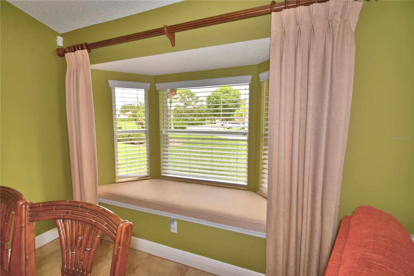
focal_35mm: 15
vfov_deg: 77.3
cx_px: 207
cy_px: 138
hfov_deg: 100.4
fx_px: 172
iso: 100
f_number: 4.5
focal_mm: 10
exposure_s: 1/100
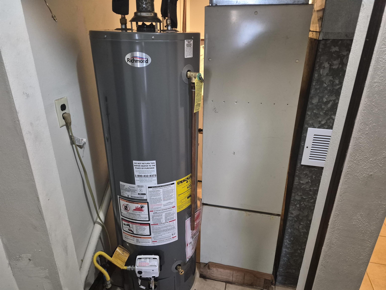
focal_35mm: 23
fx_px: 256
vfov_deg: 58.9
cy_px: 145
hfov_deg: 73.9
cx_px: 193
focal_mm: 5.4
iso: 1600
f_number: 1.8
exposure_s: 1/120
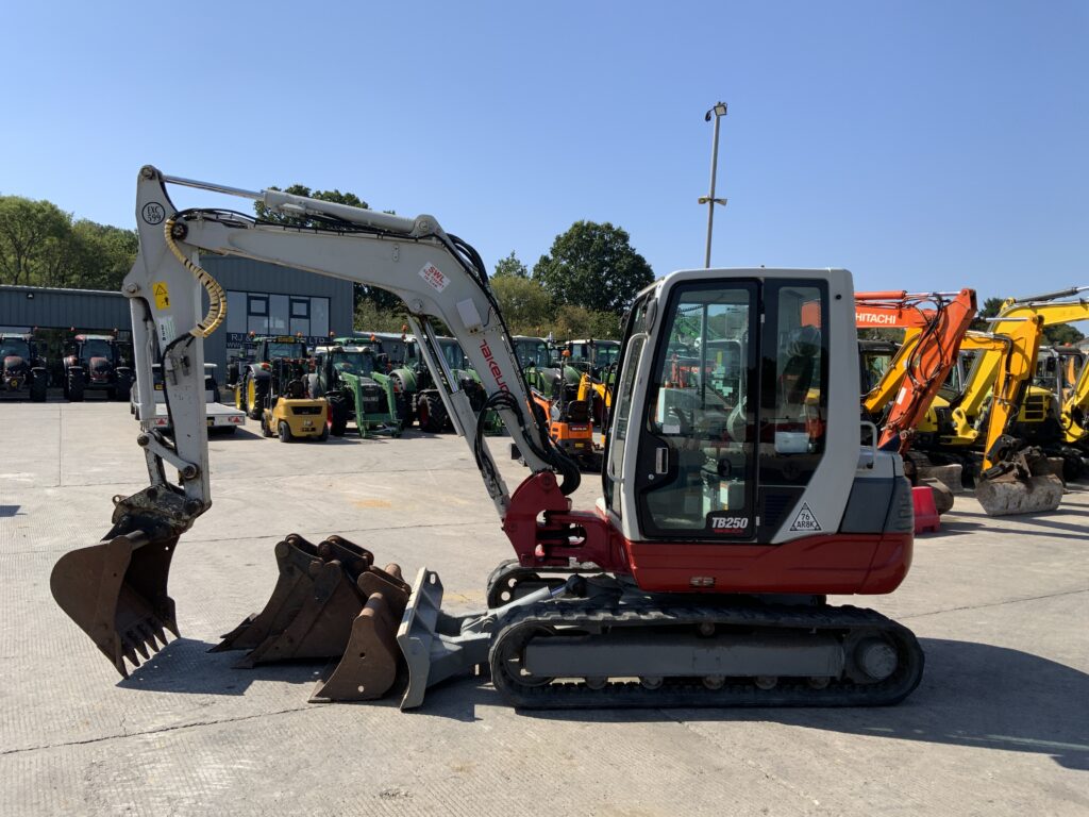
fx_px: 912
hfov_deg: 61.7
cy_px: 408
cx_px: 544
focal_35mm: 29
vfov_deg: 48.2
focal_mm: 3
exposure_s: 1/1730
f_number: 1.8
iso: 16
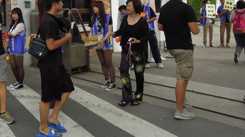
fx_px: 279
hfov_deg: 45.7
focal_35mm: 43
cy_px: 1
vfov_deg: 26.2
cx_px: 62
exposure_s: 1/1000
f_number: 2.2
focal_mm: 4.3
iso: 160
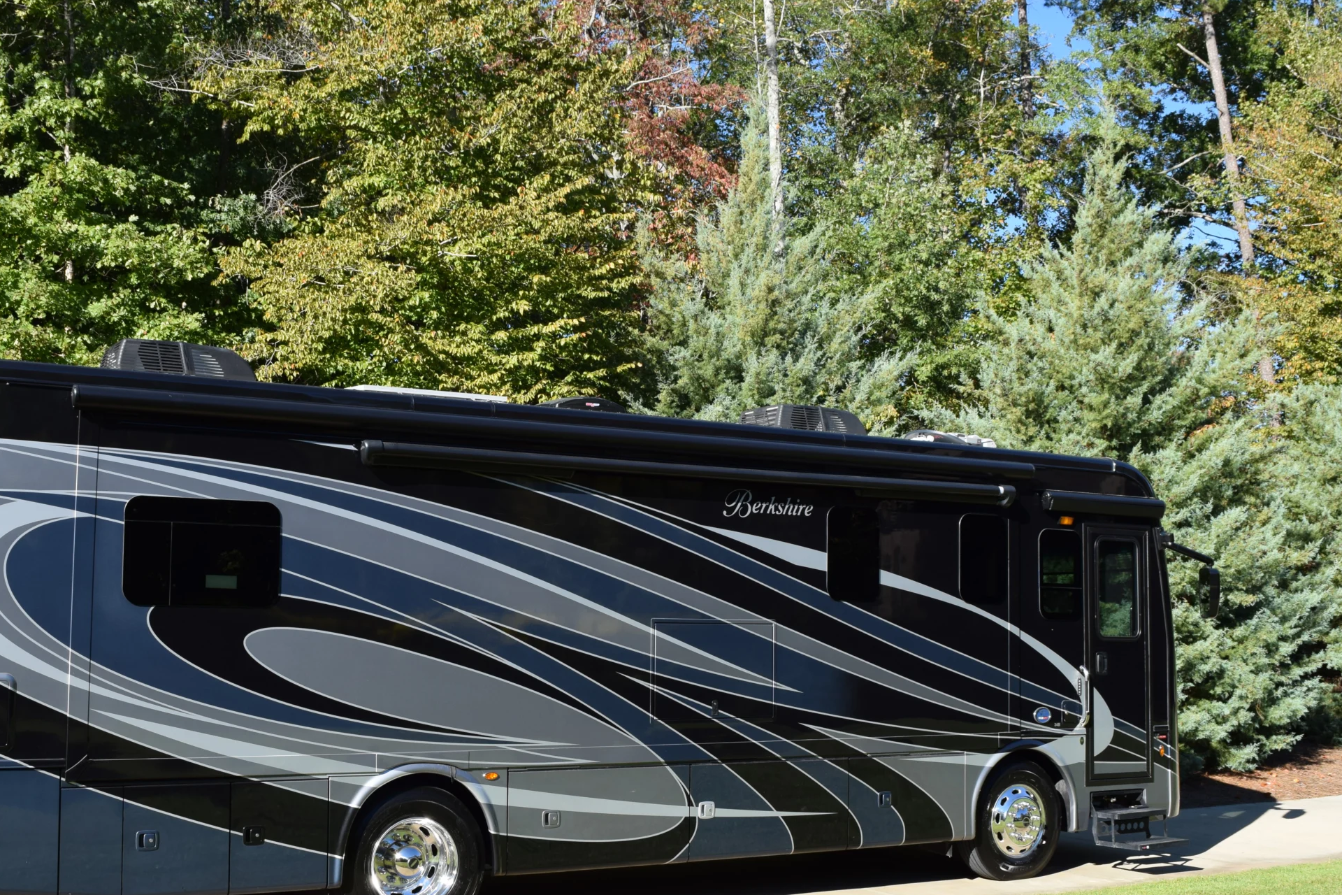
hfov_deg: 48.3
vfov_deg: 33.3
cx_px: 579
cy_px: 529
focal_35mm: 40
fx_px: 1491
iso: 200
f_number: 8
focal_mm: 20
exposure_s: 1/250
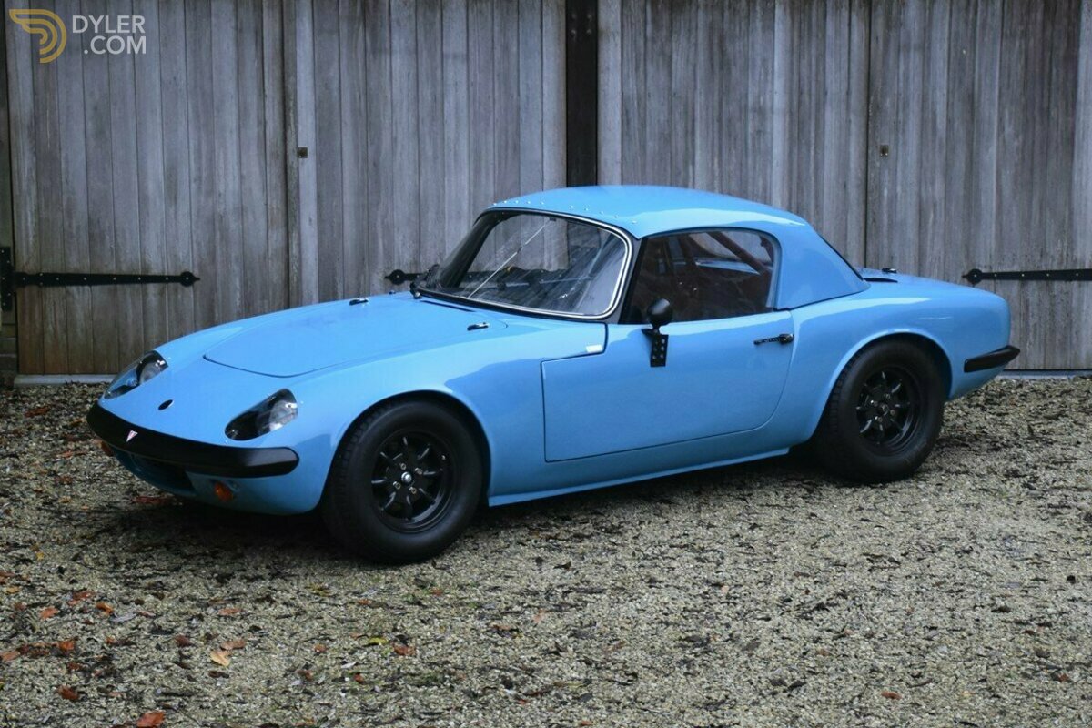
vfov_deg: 25.8
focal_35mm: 52
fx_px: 1592
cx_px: 546
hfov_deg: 37.9
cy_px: 364
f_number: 4.2
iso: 1000
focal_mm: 35
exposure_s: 1/125
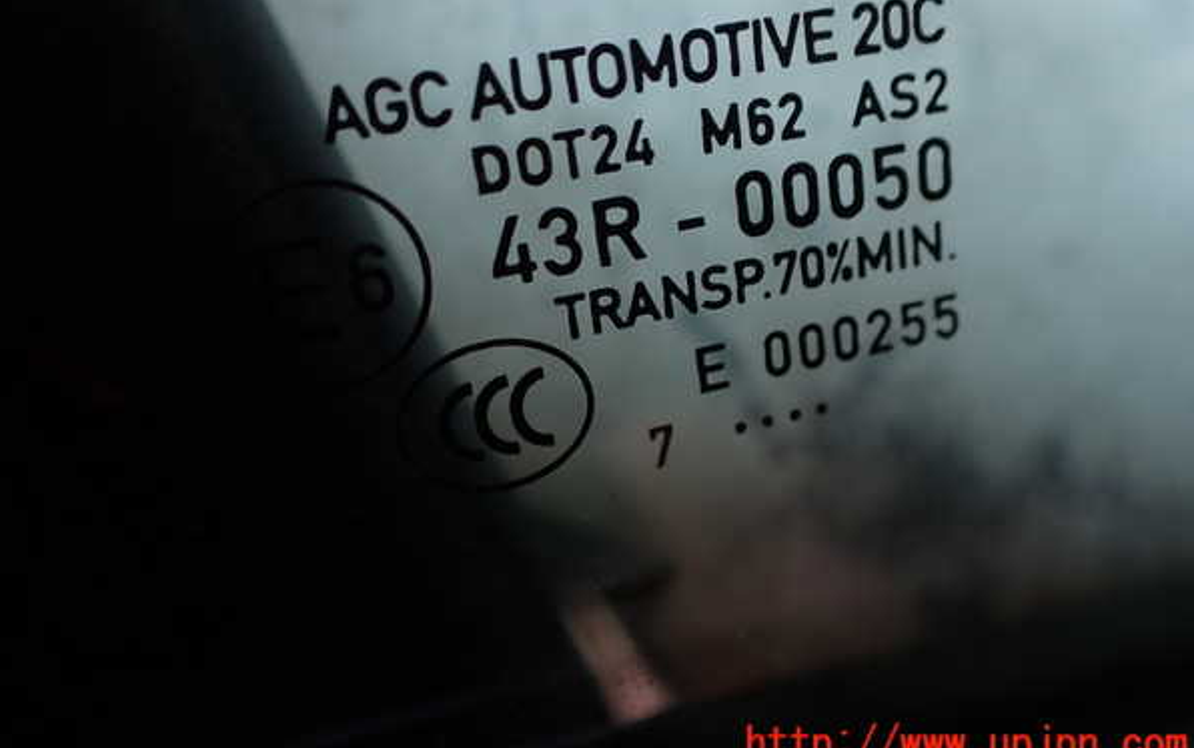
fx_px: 1042
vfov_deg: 39.4
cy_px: 319
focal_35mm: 32
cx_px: 597
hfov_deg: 59.6
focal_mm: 5.4
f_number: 2.3
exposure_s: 1/125
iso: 100
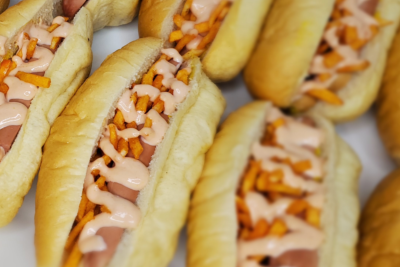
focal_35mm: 50
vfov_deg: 26.8
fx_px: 556
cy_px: 78
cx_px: 58
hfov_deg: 37.6
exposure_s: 1/149
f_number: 1.5
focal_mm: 4.3
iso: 50
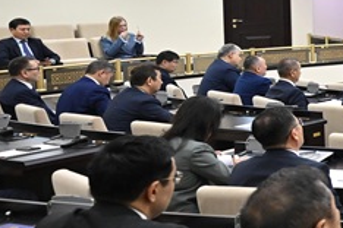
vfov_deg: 17.5
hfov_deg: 16.6
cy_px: 28
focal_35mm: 77
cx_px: 752
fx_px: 734
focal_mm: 15
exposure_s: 1/200
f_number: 3.2
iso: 1600
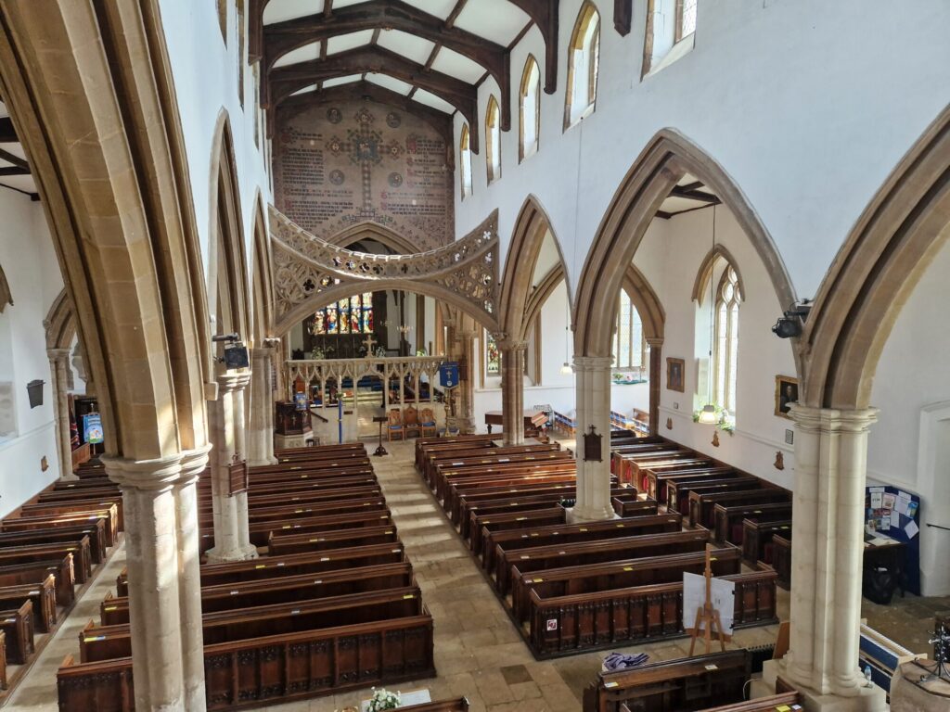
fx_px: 631
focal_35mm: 23
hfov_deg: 73.9
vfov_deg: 58.9
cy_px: 356
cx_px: 475
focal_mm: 5.4
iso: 160
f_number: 1.8
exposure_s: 1/100
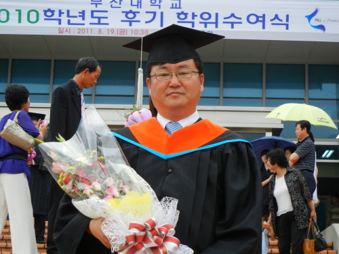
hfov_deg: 22.0
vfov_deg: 16.6
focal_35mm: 89
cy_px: 127
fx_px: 872
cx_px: 170
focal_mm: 16
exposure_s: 1/107
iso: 160
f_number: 4.4
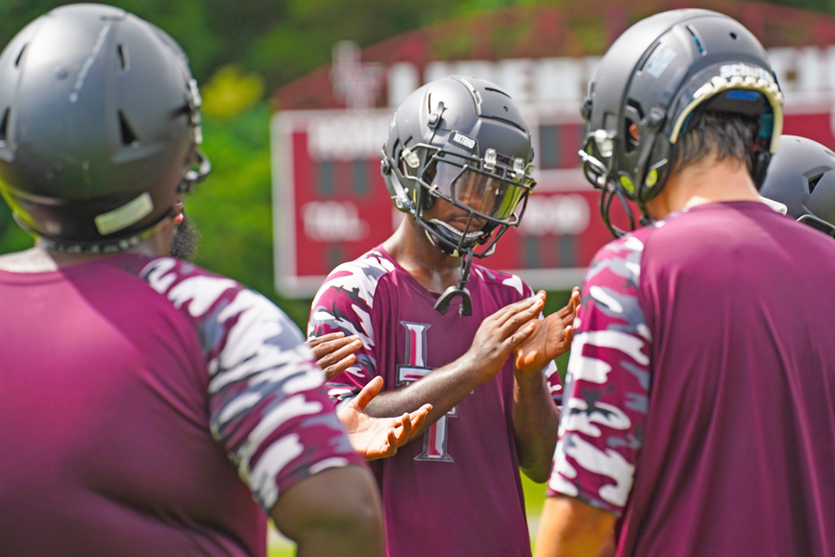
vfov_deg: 6.5
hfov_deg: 9.7
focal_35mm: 212
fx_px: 4919
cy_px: 247
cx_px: 454
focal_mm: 180
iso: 500
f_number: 4
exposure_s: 1/2000
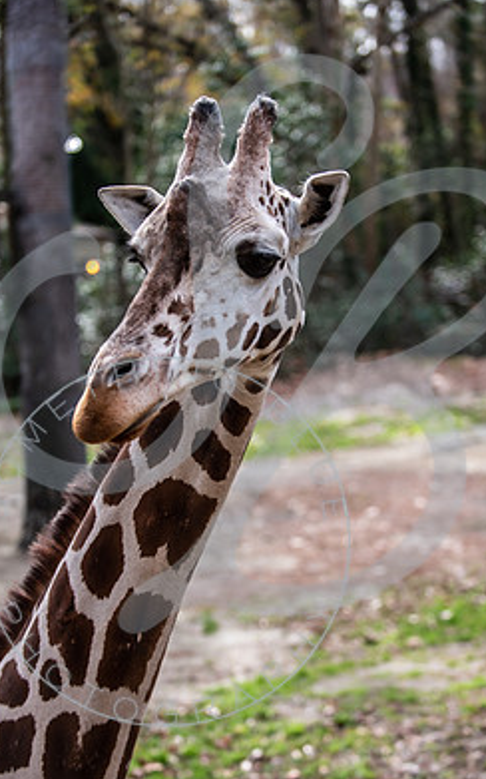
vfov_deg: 23.6
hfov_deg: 14.8
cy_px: 390
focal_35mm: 88
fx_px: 1867
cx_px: 255
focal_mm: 75
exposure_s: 1/500
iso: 200
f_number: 2.8
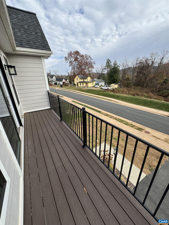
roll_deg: +2.0
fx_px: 91
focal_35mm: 14
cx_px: 84
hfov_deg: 85.7
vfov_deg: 102.1
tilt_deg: -22.0
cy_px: 112
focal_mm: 2.22
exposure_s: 1/518
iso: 40
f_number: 2.2
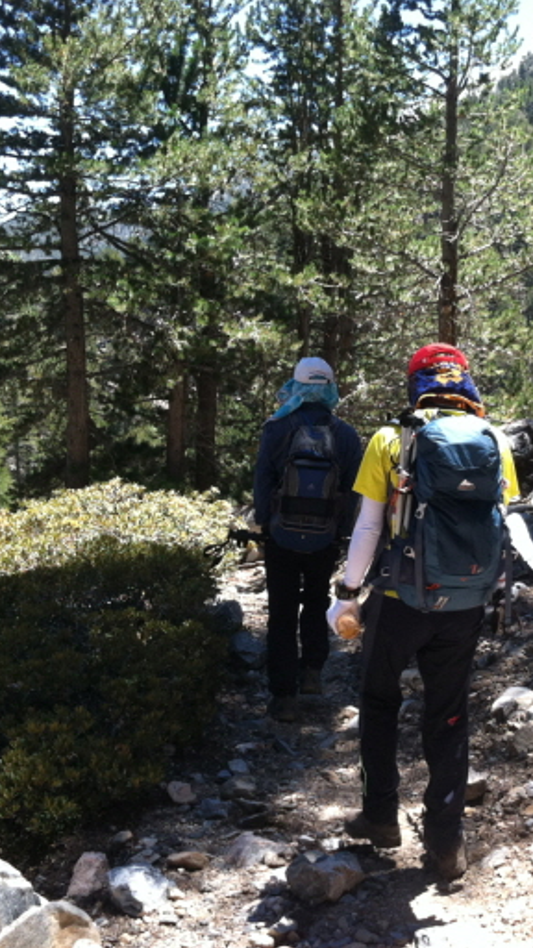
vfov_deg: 39.9
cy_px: 476
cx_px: 365
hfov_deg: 22.9
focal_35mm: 52
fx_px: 1307
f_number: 2.8
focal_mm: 3.85
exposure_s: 1/310
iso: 80
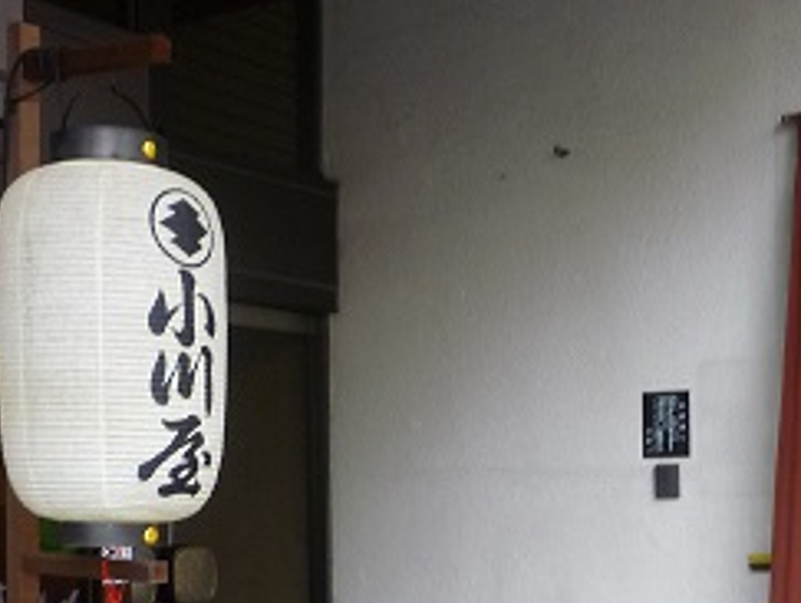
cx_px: 643
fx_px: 1414
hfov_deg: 30.8
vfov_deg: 23.4
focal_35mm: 61
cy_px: 554
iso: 200
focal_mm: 5.2
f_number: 3.3
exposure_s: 1/30
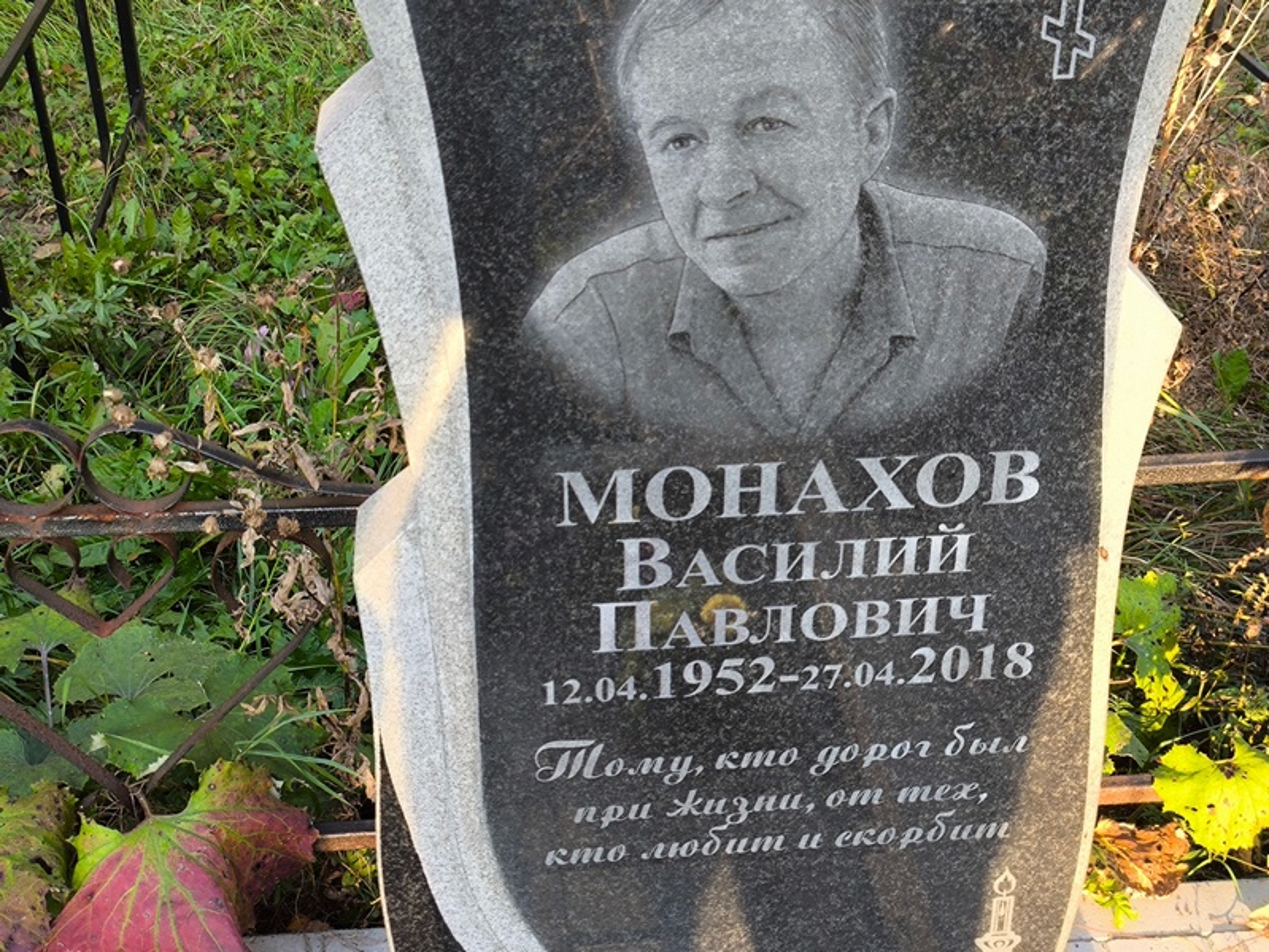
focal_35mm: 50
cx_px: 634
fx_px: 1834
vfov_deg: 29.1
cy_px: 476
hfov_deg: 38.2
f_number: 1.7
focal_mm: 4.71
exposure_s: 1/120
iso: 64
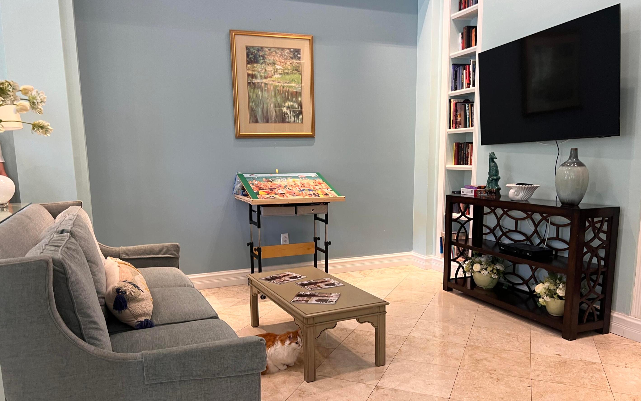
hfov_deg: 66.5
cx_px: 325
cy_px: 229
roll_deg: +0.6
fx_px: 489
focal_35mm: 28
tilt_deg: -9.5
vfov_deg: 44.4
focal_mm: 5.7
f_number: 1.5
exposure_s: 1/60
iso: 100
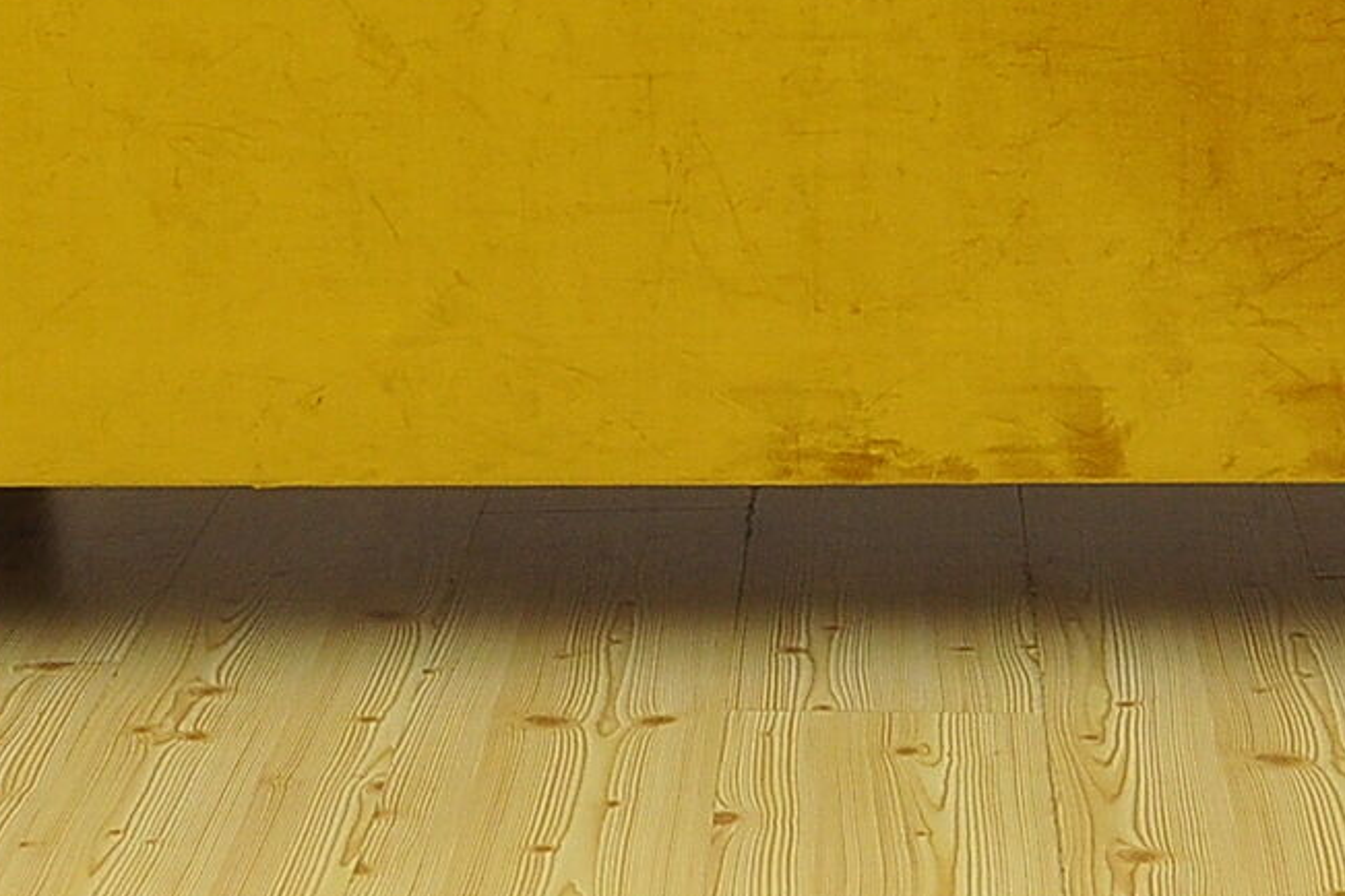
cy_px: -97
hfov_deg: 17.8
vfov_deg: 11.7
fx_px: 4296
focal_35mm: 115
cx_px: 831
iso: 400
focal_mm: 26
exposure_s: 1/200
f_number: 5.6
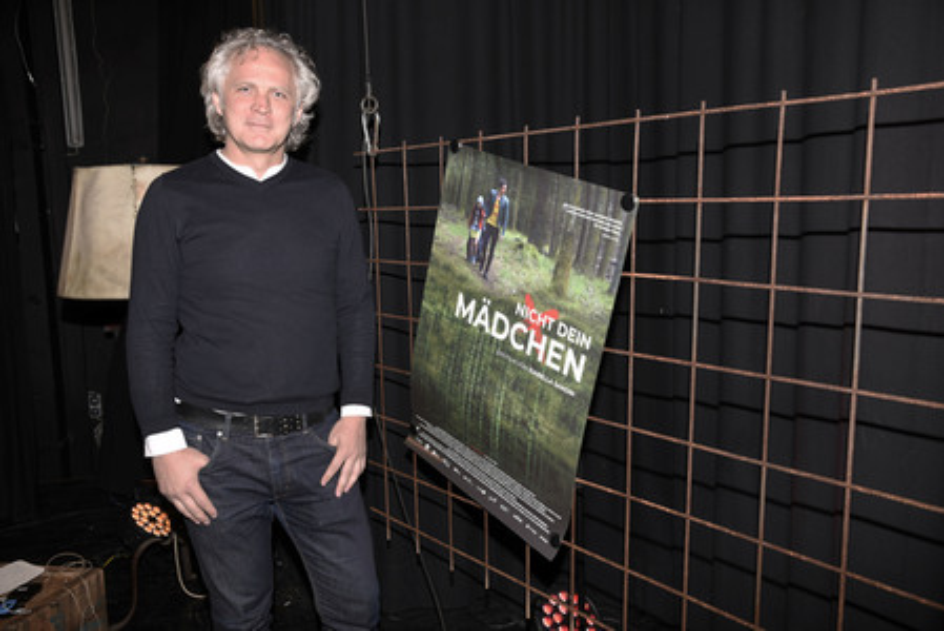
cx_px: 472
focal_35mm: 30
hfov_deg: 61.9
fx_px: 787
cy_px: 316
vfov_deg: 43.7
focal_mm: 30
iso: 160
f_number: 6.3
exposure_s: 1/125
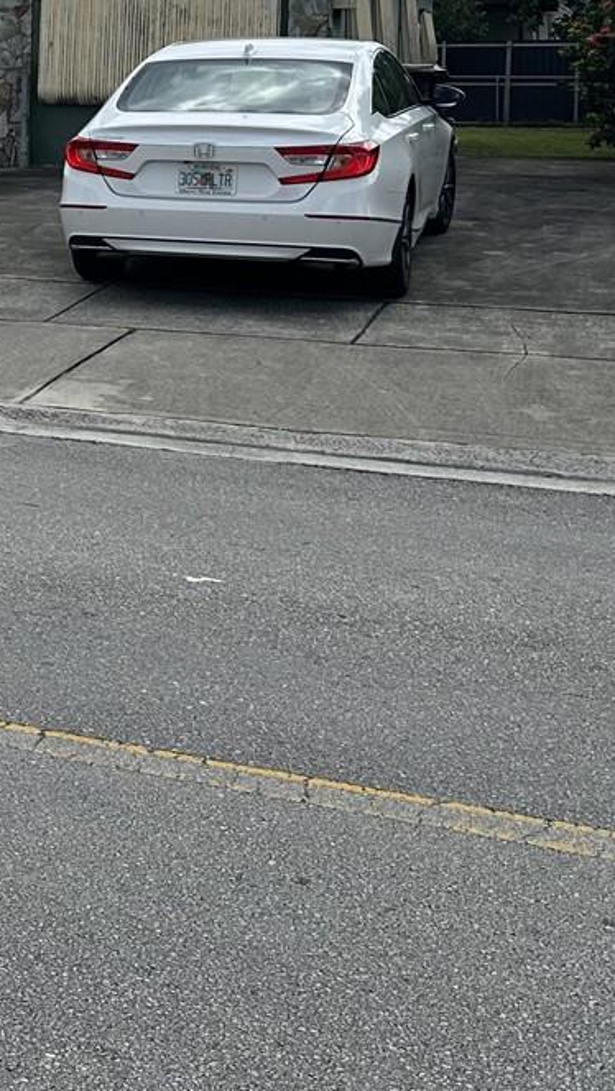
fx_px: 1825
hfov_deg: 16.9
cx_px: -367
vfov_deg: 32.1
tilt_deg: -4.0
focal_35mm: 63
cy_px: 171
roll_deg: +0.2
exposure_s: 1/6623
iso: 80
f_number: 1.78
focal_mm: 6.86
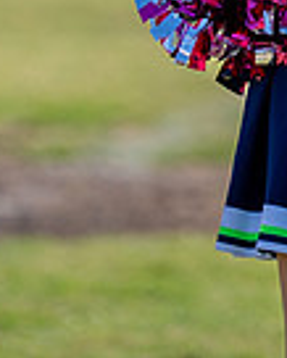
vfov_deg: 1.9
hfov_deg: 1.6
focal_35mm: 991
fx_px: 10510
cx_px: 314
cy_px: -302
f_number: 2.8
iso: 200
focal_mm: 185
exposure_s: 1/2000
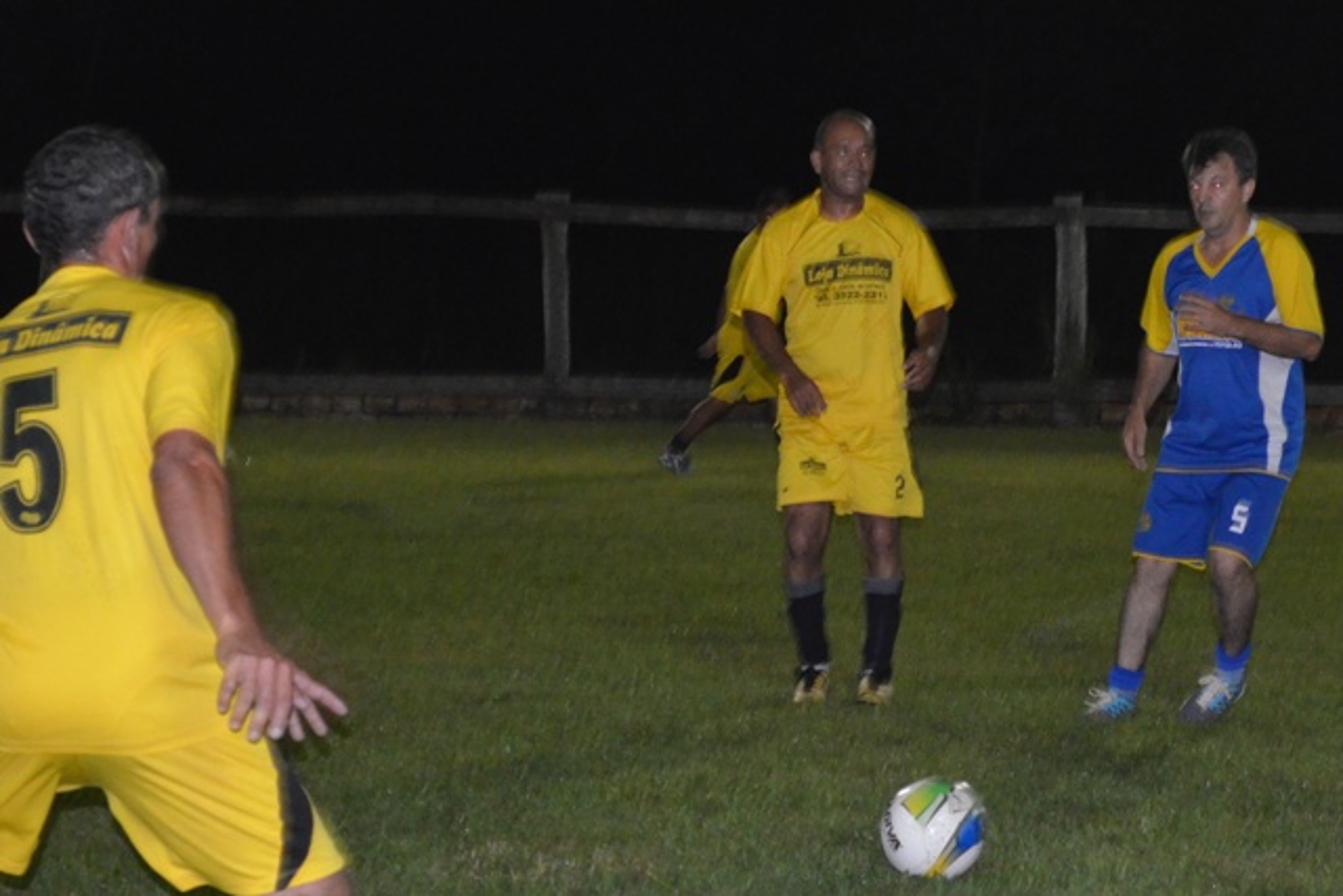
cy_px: 448
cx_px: 672
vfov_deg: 16.6
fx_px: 3078
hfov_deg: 24.6
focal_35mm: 82
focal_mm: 55
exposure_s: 1/60
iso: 3200
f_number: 5.6
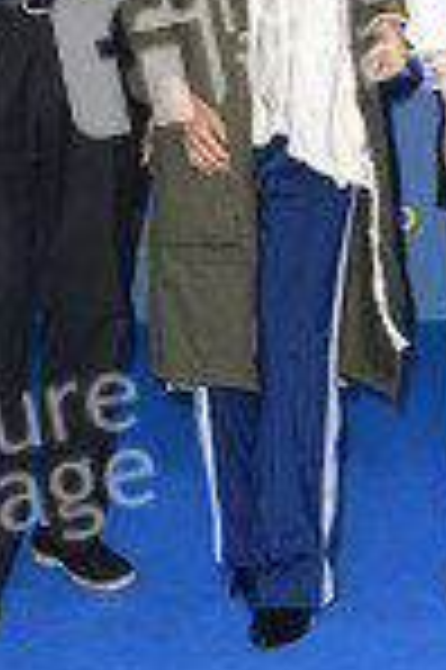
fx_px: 2198
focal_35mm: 118
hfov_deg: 11.5
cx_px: 414
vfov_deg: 17.3
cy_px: 256
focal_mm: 44
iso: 1250
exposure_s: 1/250
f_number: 5.6
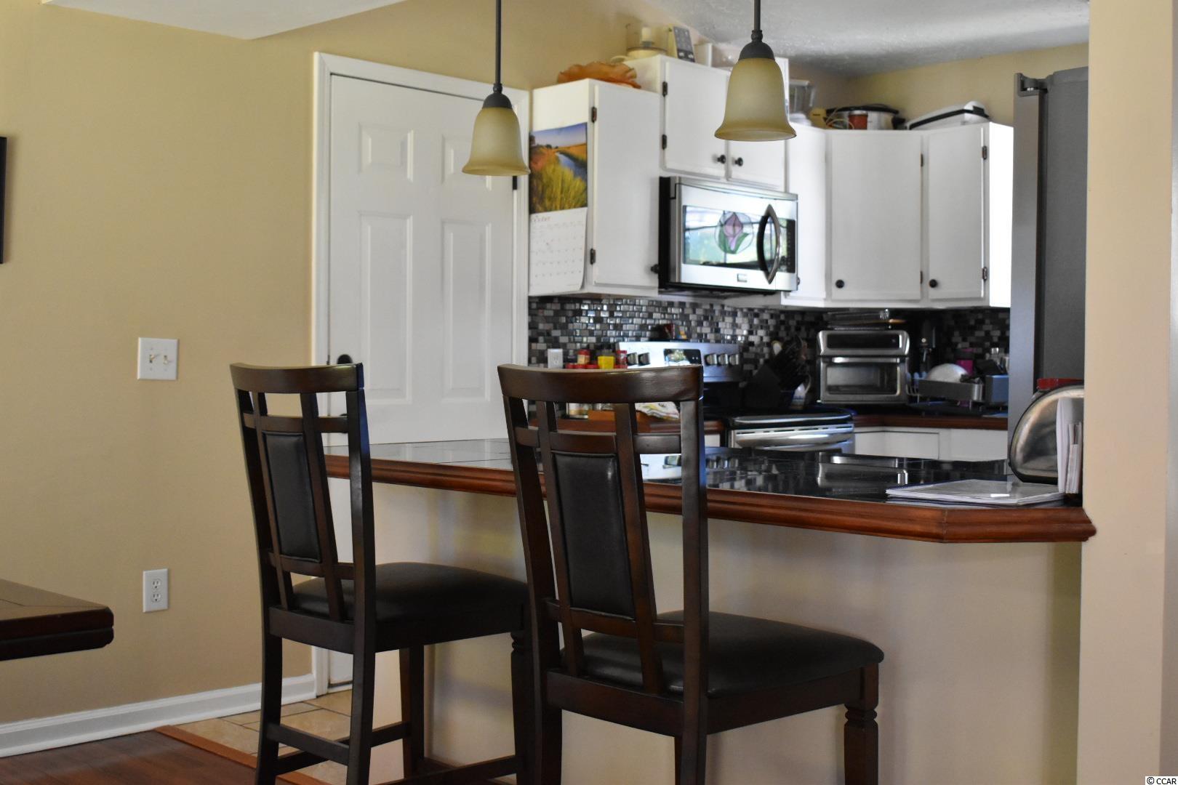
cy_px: 392
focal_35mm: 44
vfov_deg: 30.8
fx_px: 1423
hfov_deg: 45.0
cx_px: 589
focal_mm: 29
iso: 3200
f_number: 4.2
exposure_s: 1/125
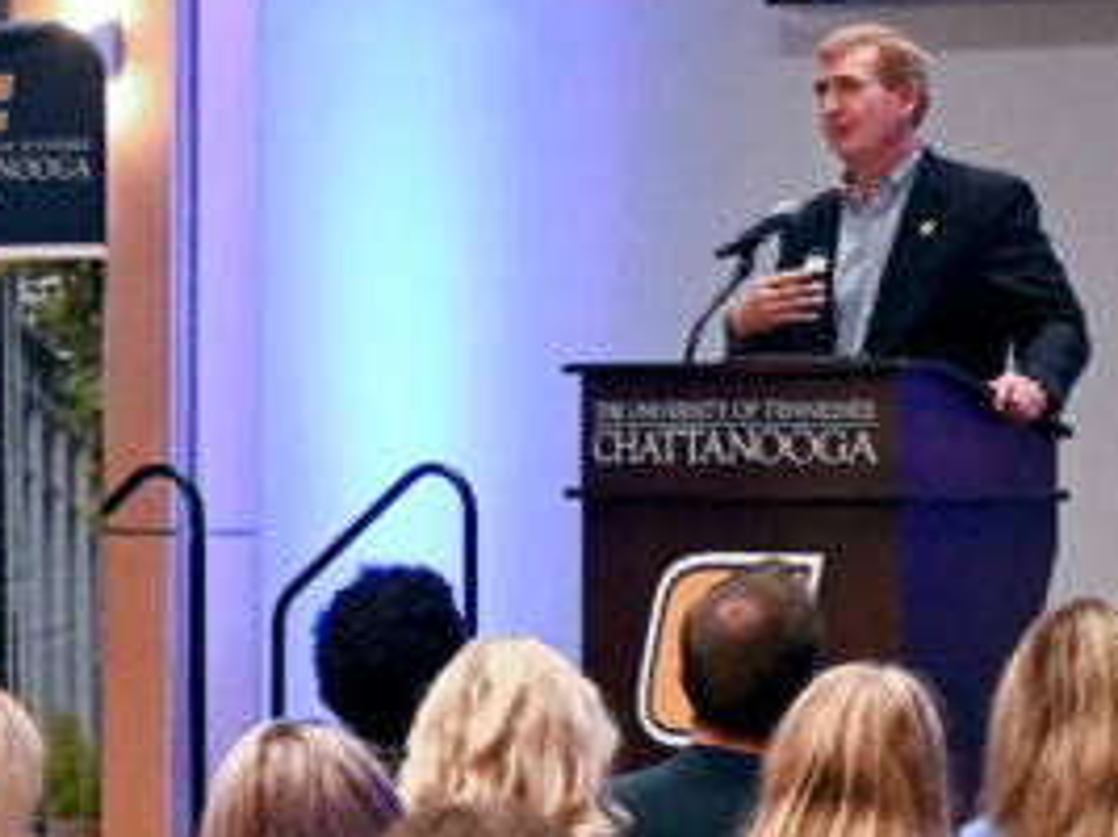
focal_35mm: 180
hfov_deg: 10.8
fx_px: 5811
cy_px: 285
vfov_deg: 8.2
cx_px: -260
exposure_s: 1/200
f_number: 5
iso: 4000
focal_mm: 39
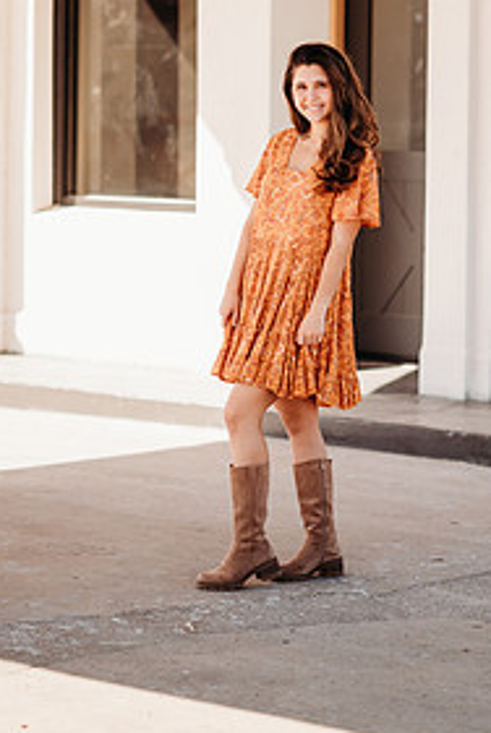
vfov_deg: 15.0
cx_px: 316
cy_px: 185
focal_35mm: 136
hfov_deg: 10.1
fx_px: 2775
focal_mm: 85
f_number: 2
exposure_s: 1/2000
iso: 160
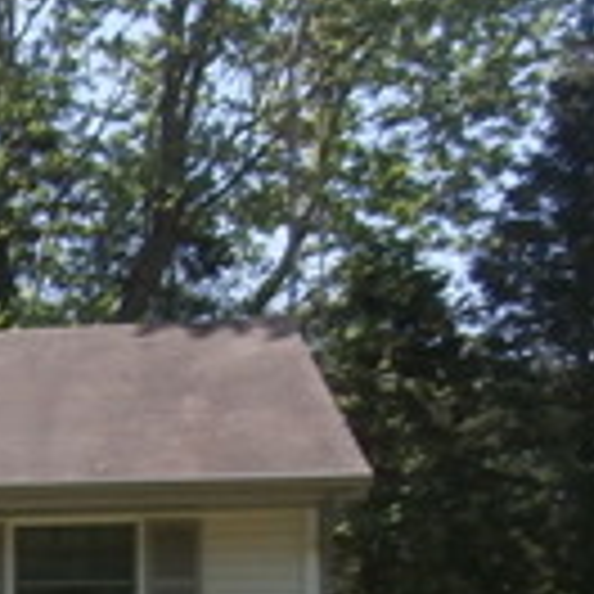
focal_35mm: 103
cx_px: -684
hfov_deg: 13.7
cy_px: 688
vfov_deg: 16.3
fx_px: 2000
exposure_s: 1/640
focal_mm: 4.2
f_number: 3
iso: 100
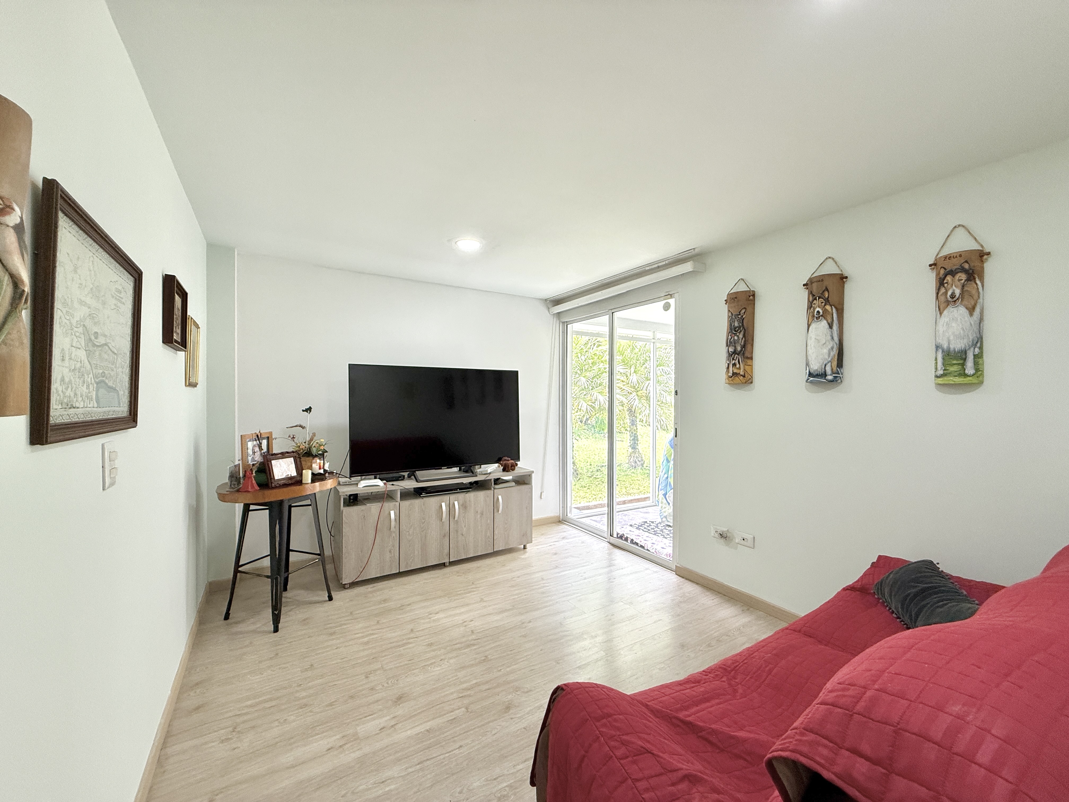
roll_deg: -0.4
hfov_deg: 102.1
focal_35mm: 14
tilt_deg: -0.8
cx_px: 534
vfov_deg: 85.7
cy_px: 401
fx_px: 432
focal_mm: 2.22
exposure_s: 1/99
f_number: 2.2
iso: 200
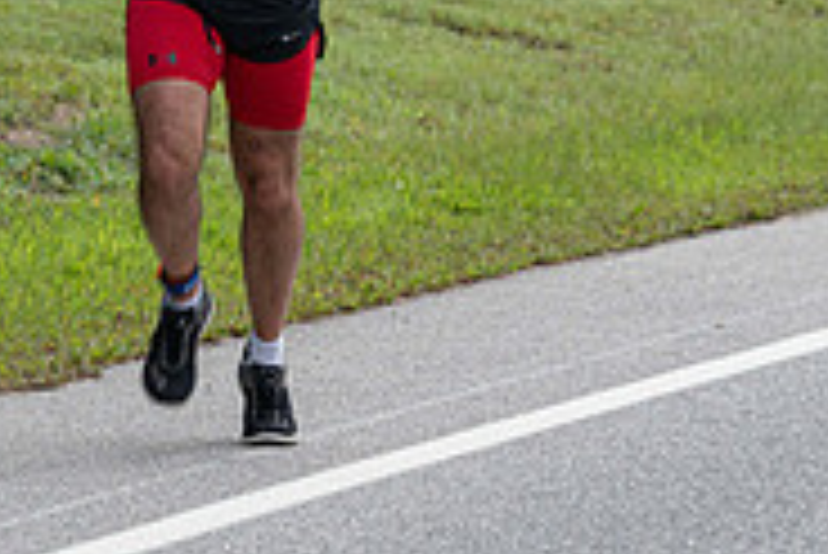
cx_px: 230
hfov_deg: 4.8
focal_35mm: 425
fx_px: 9782
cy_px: -74
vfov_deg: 3.2
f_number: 5.6
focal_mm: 135
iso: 200
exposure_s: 1/200
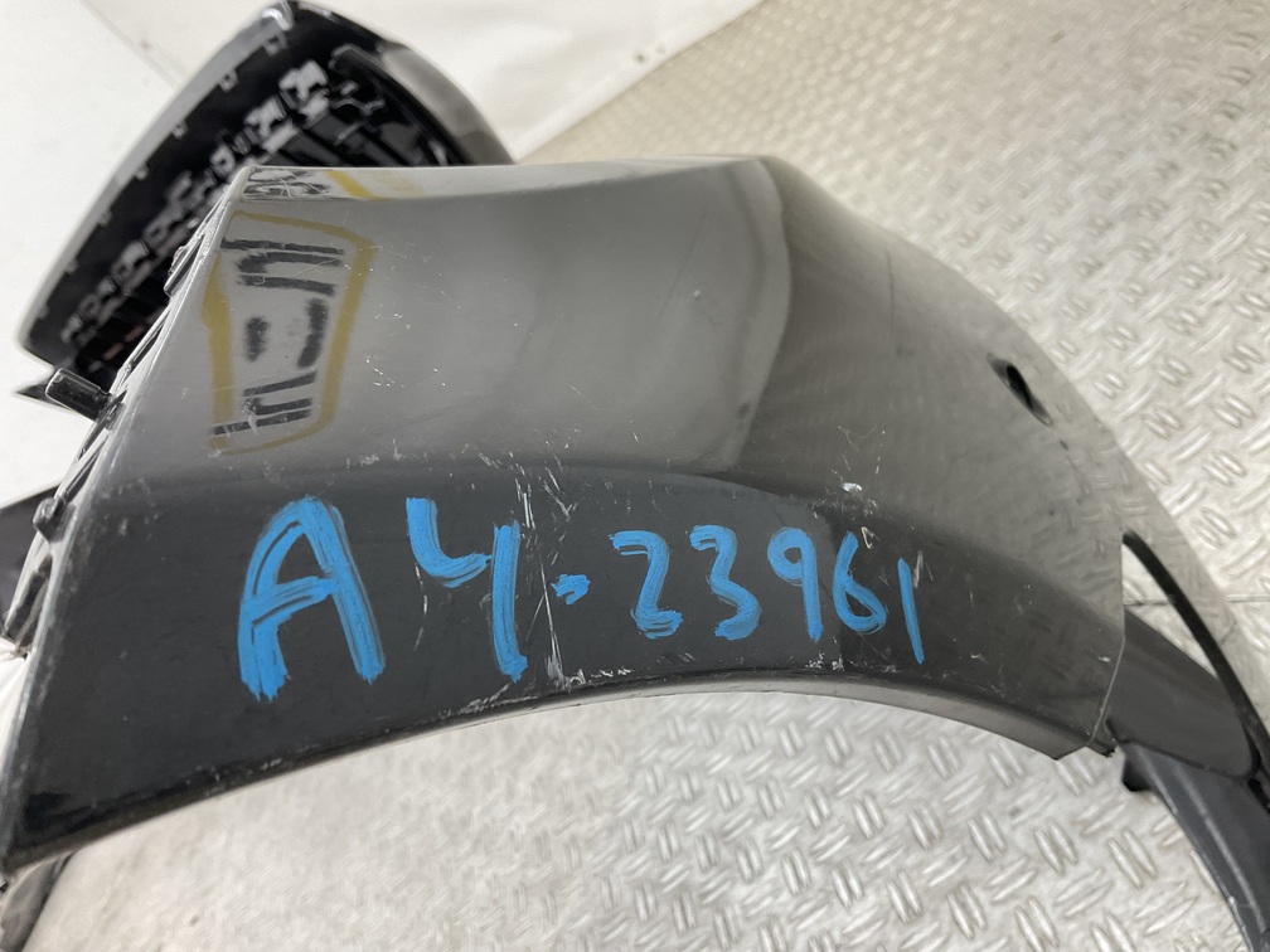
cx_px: 635
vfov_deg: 48.2
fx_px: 1064
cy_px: 476
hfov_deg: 61.7
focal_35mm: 29
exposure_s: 1/120
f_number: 1.8
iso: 64
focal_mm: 3
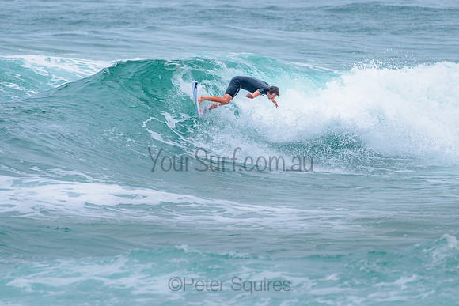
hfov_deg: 3.4
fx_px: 7804
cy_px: 121
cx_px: 259
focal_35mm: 612
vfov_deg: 2.2
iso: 1100
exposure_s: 1/2000
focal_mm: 500
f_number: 5.6
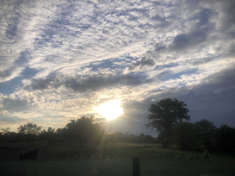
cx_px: 118
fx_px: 190
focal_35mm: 28
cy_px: 88
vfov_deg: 49.7
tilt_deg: +15.5
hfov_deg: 63.4
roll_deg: -0.9
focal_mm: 3.99
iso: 20
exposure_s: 1/3690
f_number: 1.8
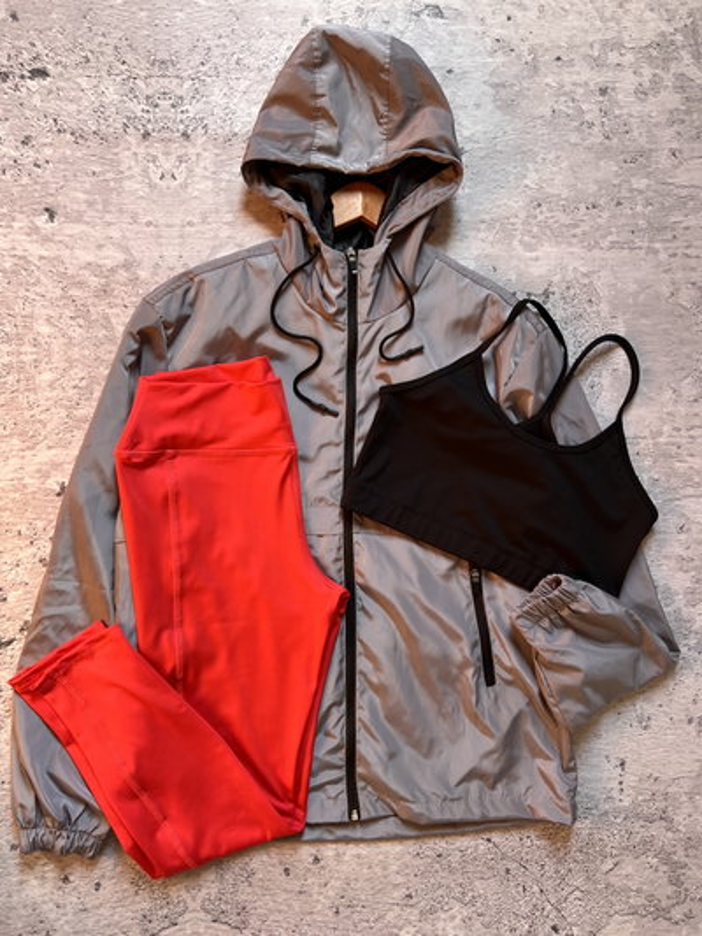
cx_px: 351
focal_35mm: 26
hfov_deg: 53.1
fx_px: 703
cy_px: 468
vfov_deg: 67.3
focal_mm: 5.7
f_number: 1.5
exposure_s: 1/121
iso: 100
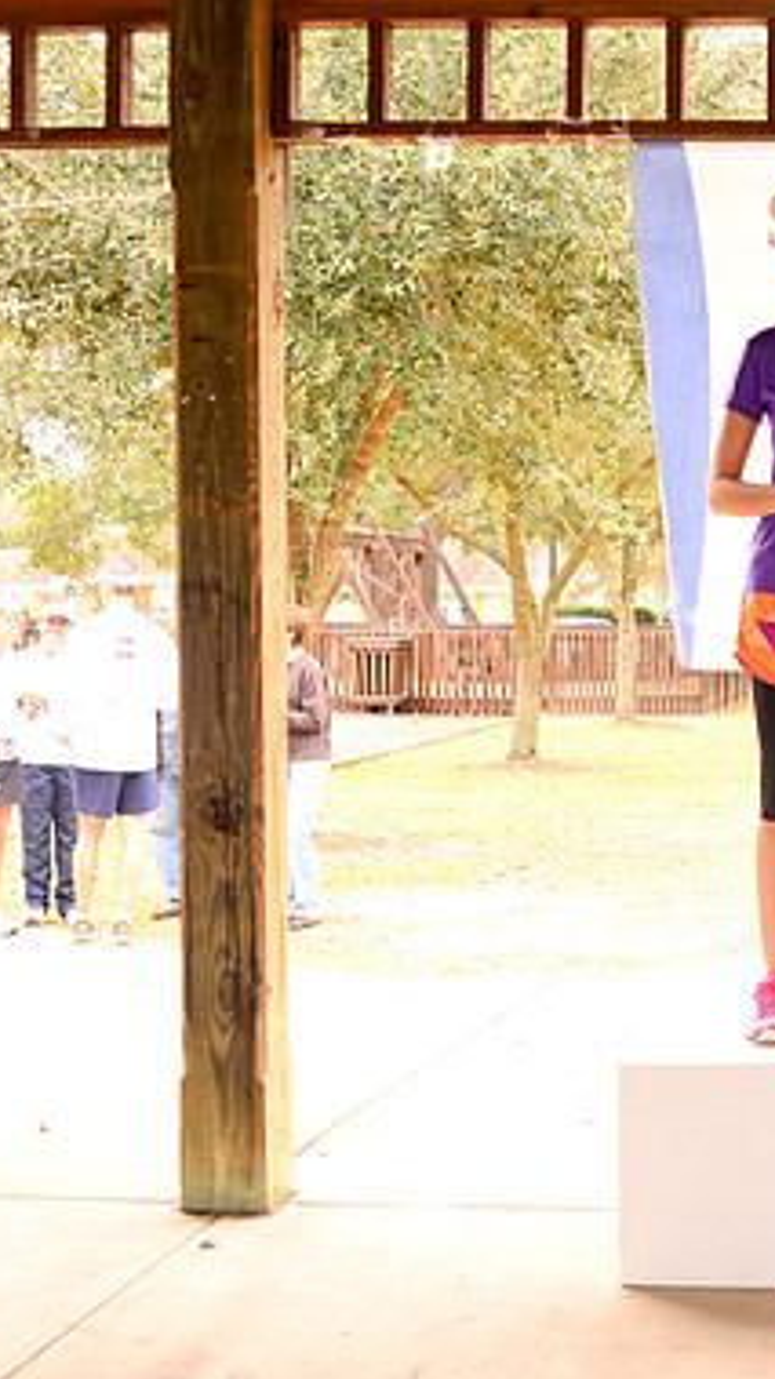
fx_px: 2369
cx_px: 950
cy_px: 691
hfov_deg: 17.6
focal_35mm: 65
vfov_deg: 32.5
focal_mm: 27
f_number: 4
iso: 640
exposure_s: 1/125
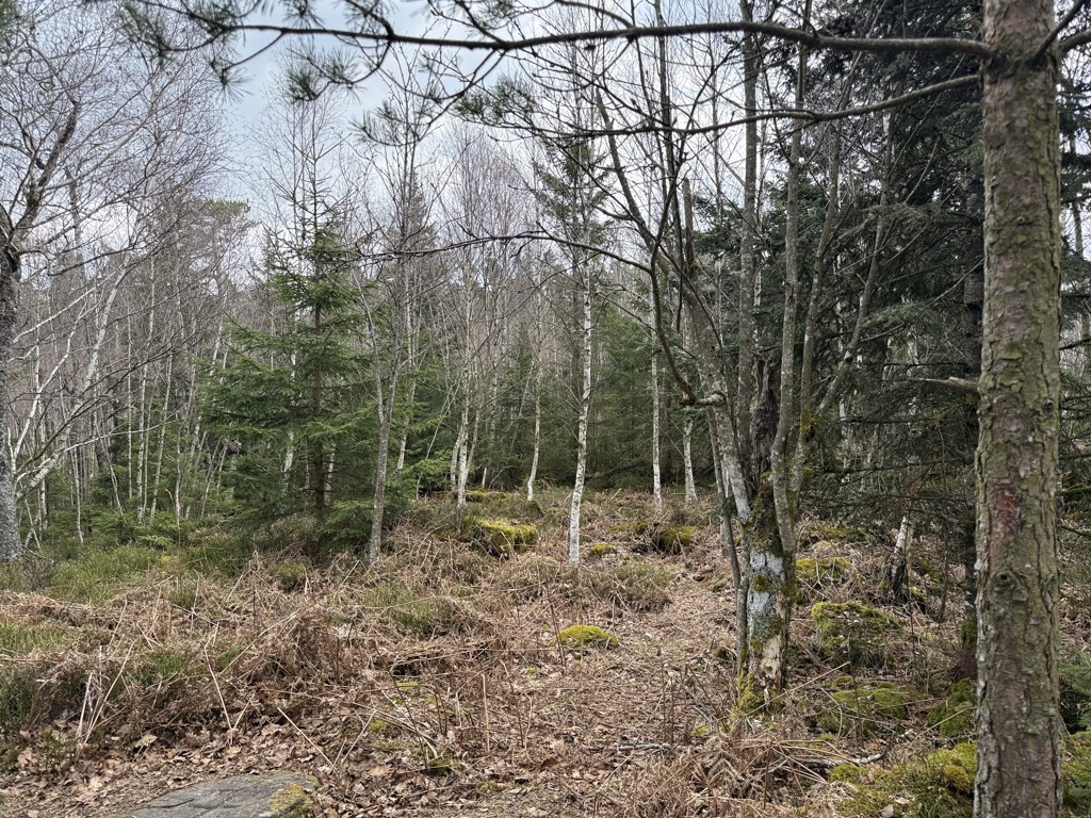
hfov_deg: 71.6
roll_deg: -1.5
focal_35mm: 24
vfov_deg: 56.8
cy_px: 409
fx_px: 756
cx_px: 546
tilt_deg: -2.5
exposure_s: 1/1174
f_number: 1.78
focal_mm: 6.76
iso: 100
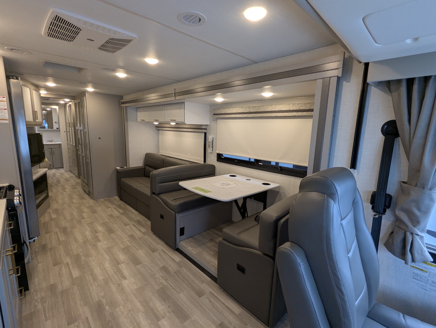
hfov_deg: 94.4
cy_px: 164
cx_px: 218
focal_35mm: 16
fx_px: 202
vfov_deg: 78.2
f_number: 2.2
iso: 190
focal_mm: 2.35
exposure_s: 1/100
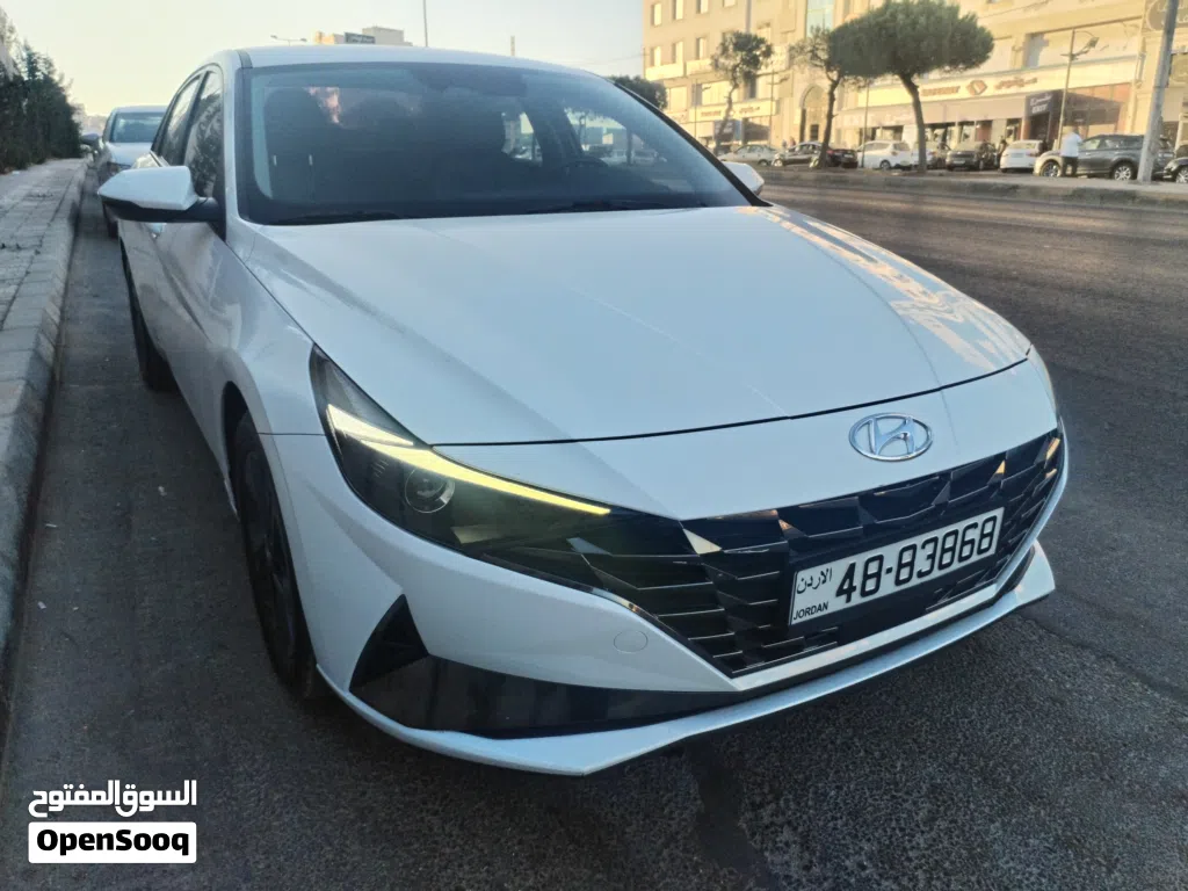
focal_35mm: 29
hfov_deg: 61.7
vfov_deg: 48.2
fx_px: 995
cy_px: 446
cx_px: 594
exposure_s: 1/436
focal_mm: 4.75
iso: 100
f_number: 1.8
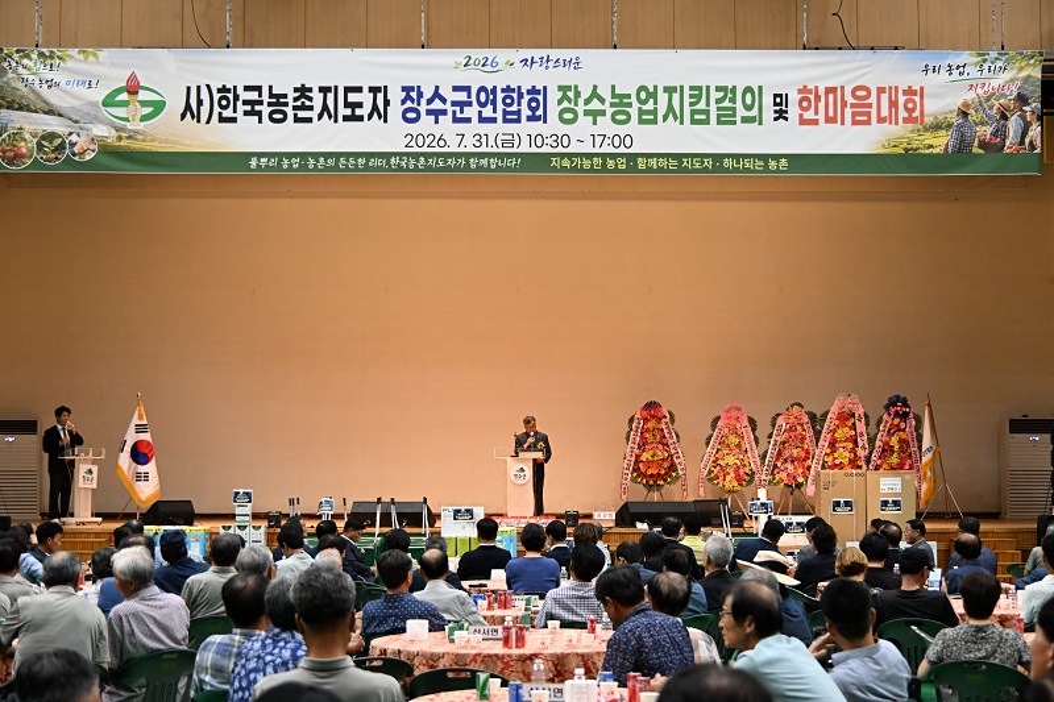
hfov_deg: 30.5
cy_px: 351
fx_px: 1932
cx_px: 527
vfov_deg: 20.6
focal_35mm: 66
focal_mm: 66
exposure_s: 1/200
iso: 3200
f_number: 6
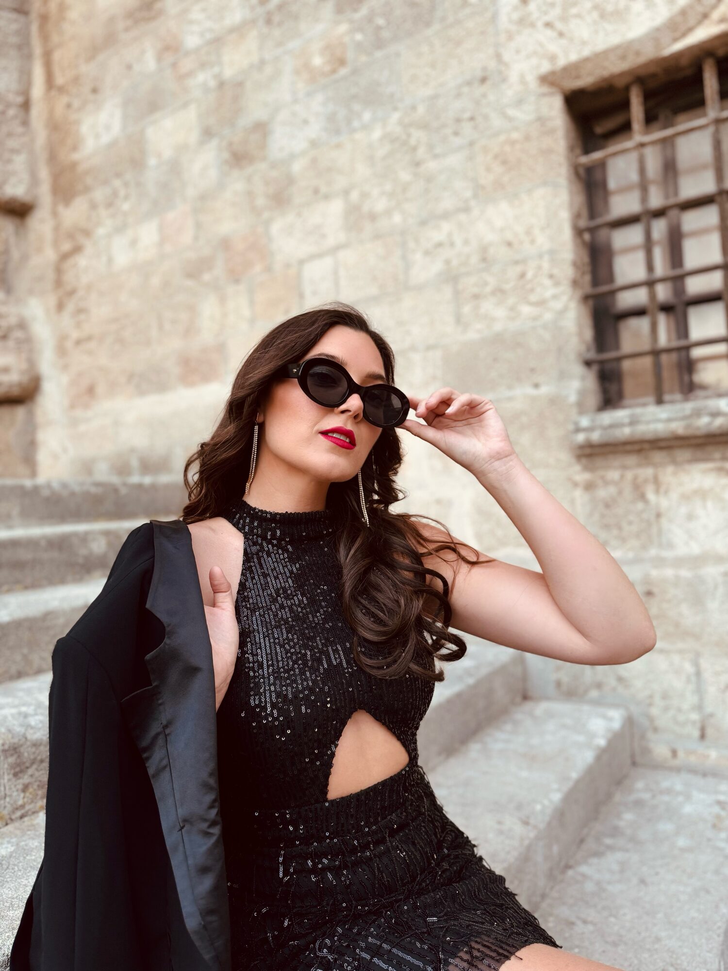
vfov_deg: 71.6
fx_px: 673
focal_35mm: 24
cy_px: 486
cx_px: 364
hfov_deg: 56.8
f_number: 1.78
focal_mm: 6.76
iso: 200
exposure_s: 1/121
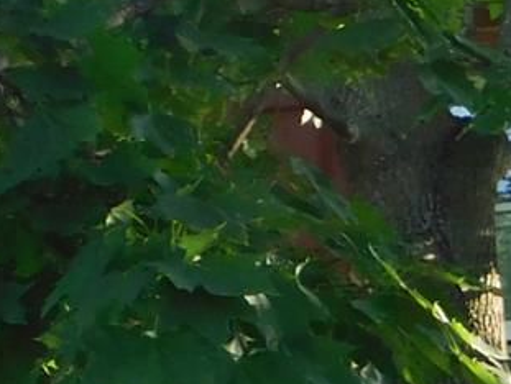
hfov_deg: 7.1
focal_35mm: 263
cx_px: 1199
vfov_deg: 5.3
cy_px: 1244
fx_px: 3887
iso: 125
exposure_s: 1/80
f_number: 3.6
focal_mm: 7.1
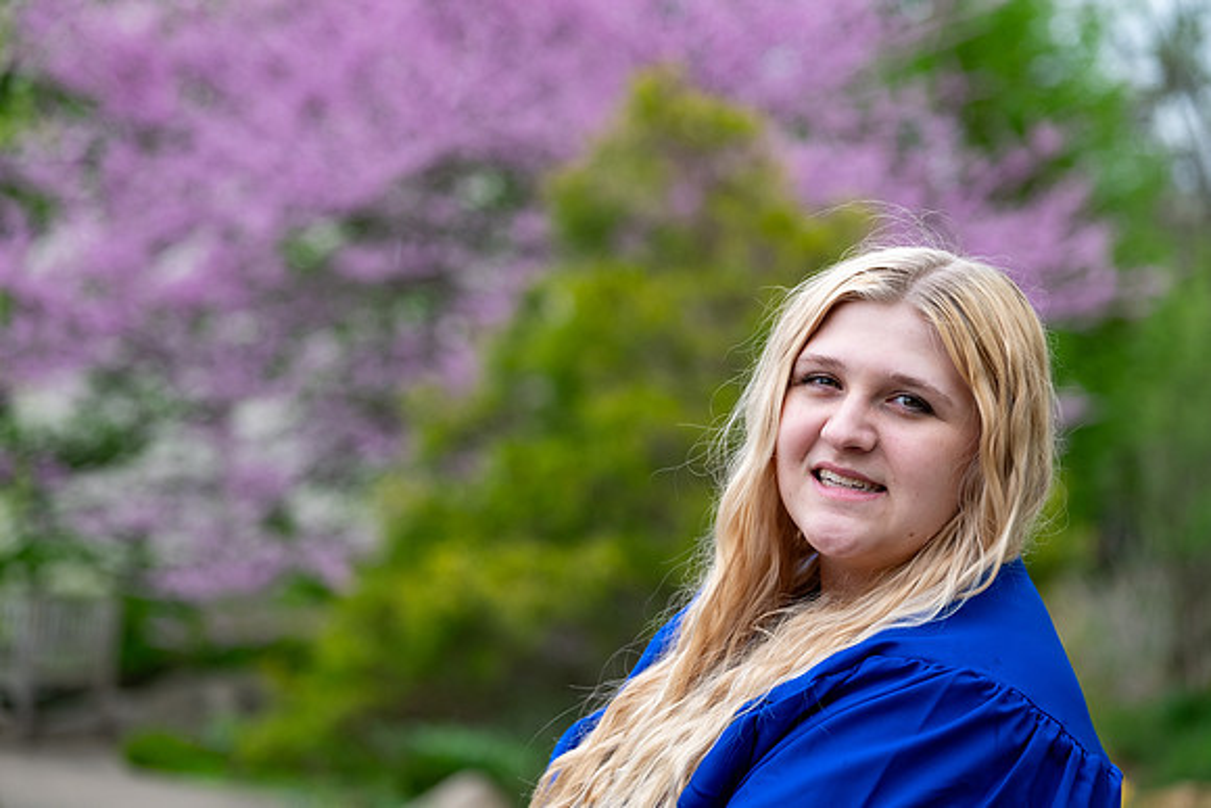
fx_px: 3903
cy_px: 404
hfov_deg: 17.6
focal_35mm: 116
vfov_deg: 11.8
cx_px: 606
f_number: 2.8
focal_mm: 77.3
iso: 250
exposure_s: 1/250
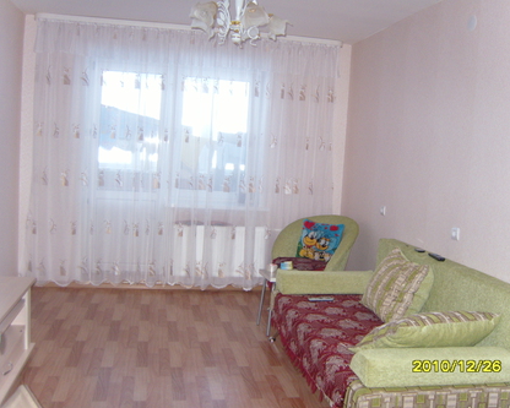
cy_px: 202
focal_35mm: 37
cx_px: 275
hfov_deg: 49.0
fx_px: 559
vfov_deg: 40.1
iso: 211
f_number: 2.8
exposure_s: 1/30
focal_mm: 7.4
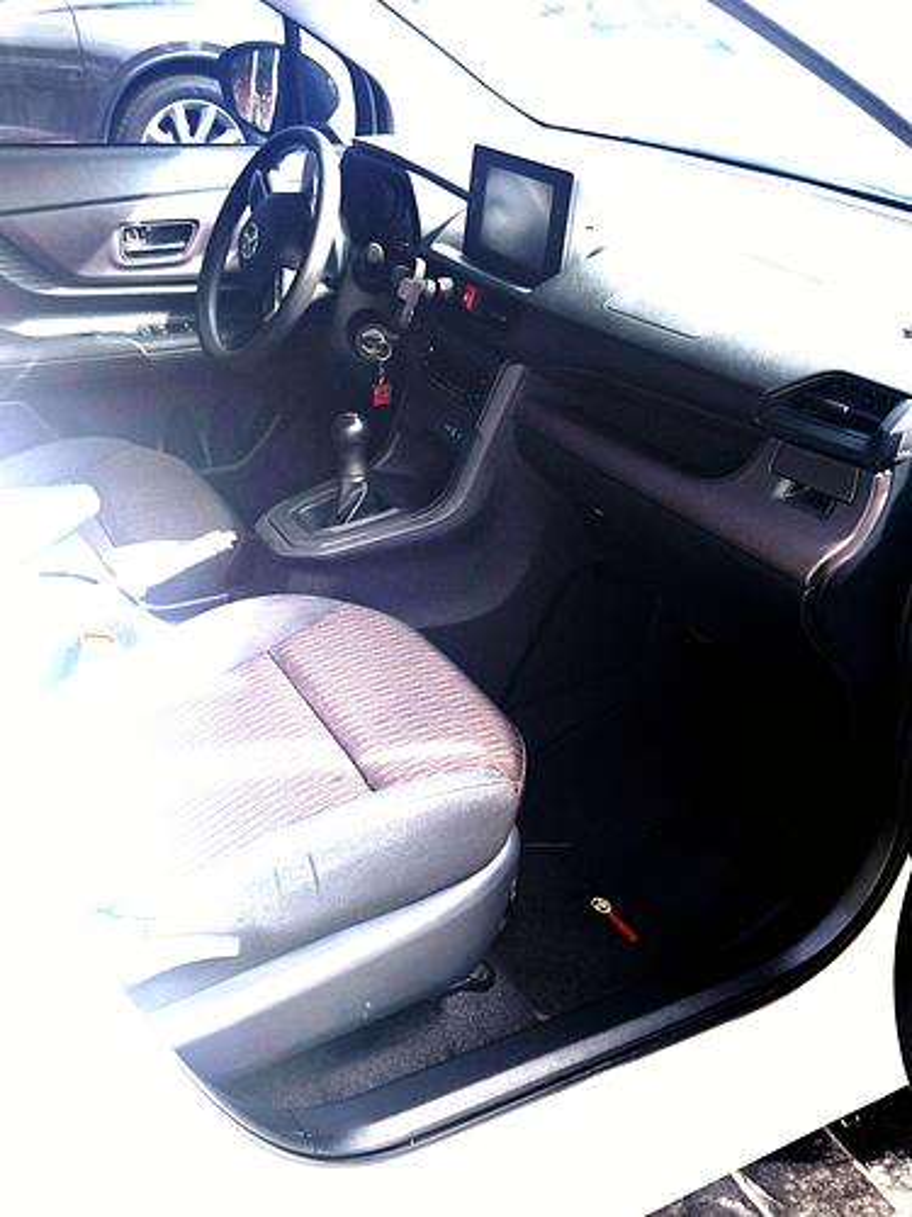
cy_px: 608
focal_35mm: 35
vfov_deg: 52.6
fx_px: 1229
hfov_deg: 40.7
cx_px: 456
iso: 50
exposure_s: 1/484
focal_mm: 6.57
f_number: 1.6
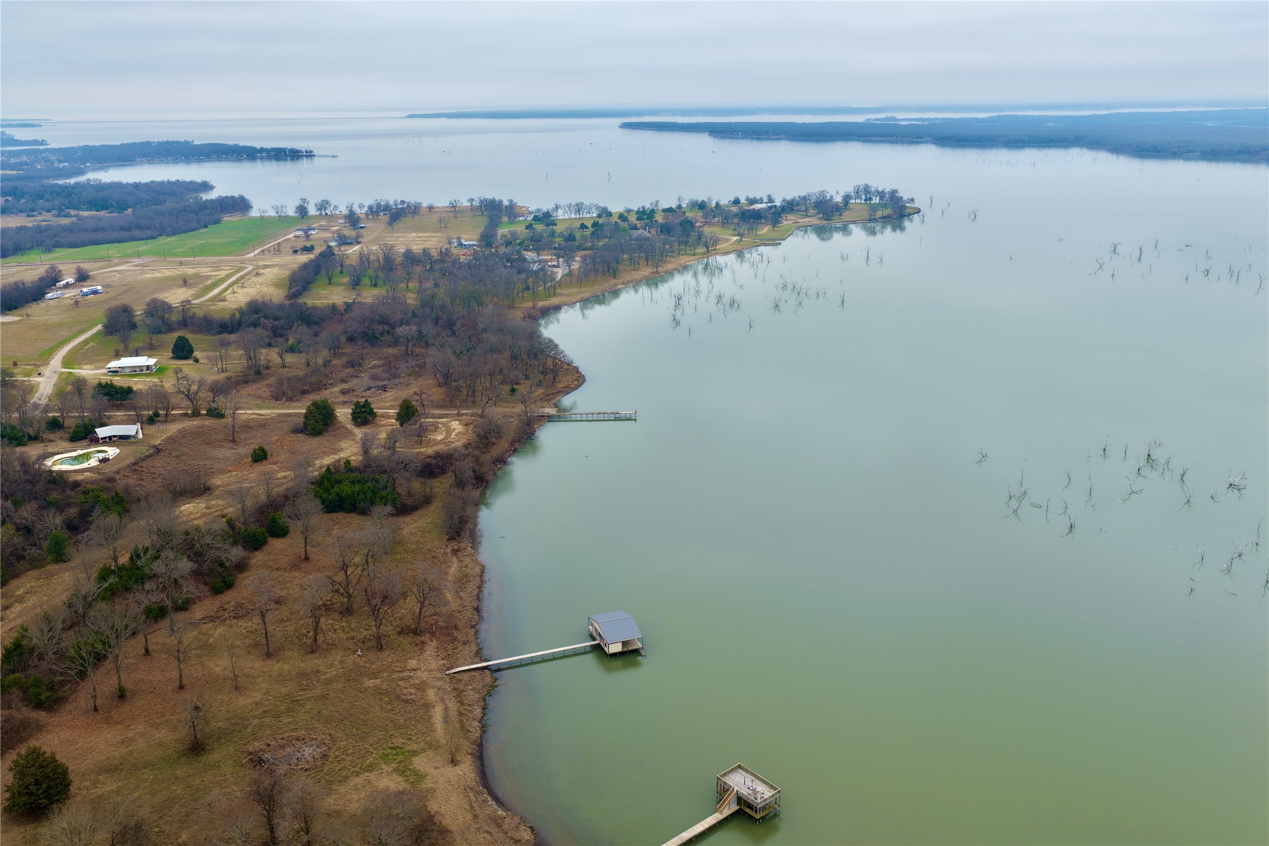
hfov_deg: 65.5
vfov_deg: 46.4
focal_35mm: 28
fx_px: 987
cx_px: 634
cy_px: 423
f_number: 2.8
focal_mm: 14.45
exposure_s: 1/500
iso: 100
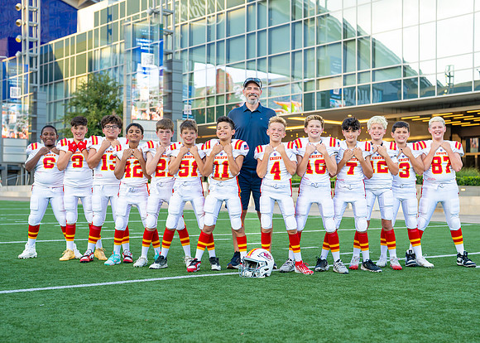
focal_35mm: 56
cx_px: 244
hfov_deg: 34.8
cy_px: 179
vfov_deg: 25.2
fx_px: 765
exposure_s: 1/1600
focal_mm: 50
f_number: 2.8
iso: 1000
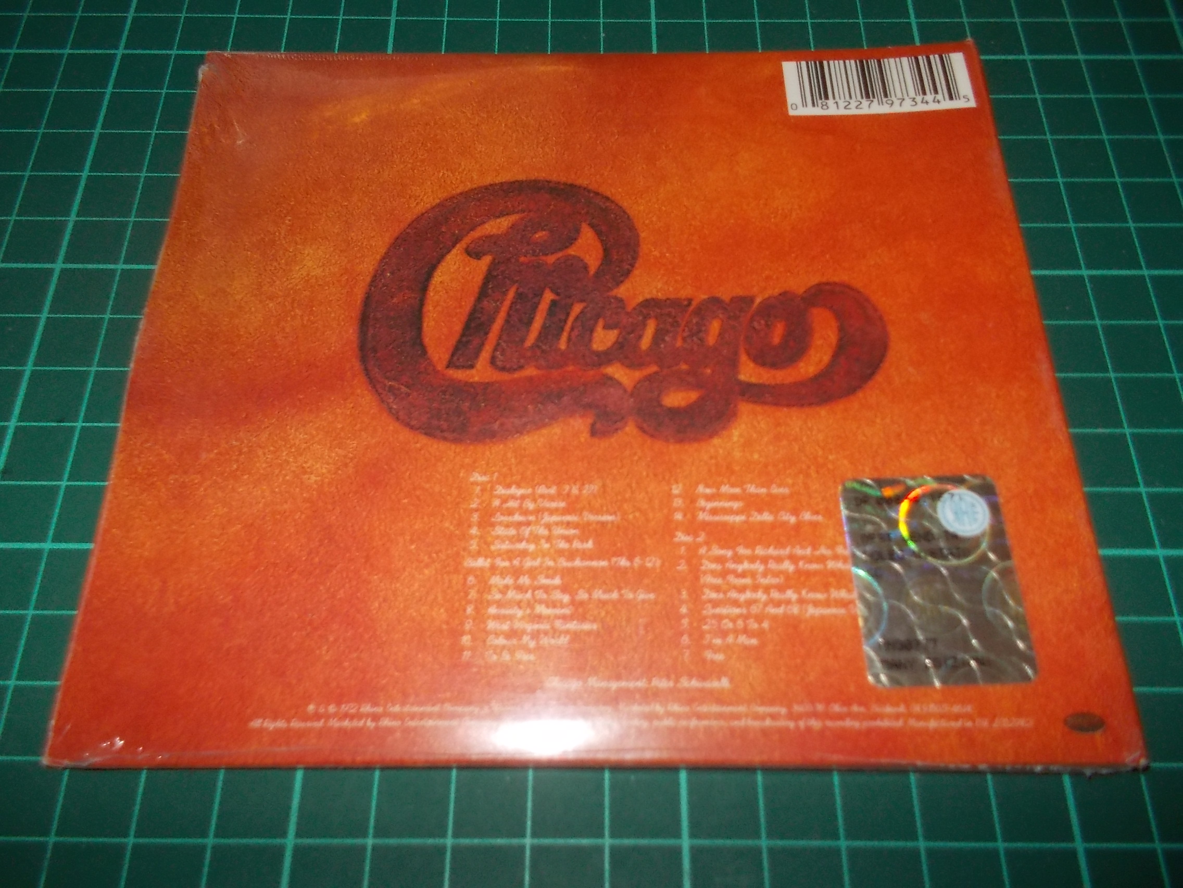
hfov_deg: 61.7
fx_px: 991
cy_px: 444
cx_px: 592
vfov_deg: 48.2
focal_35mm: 29
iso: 200
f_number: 3.3
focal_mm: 4.1
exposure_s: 1/30
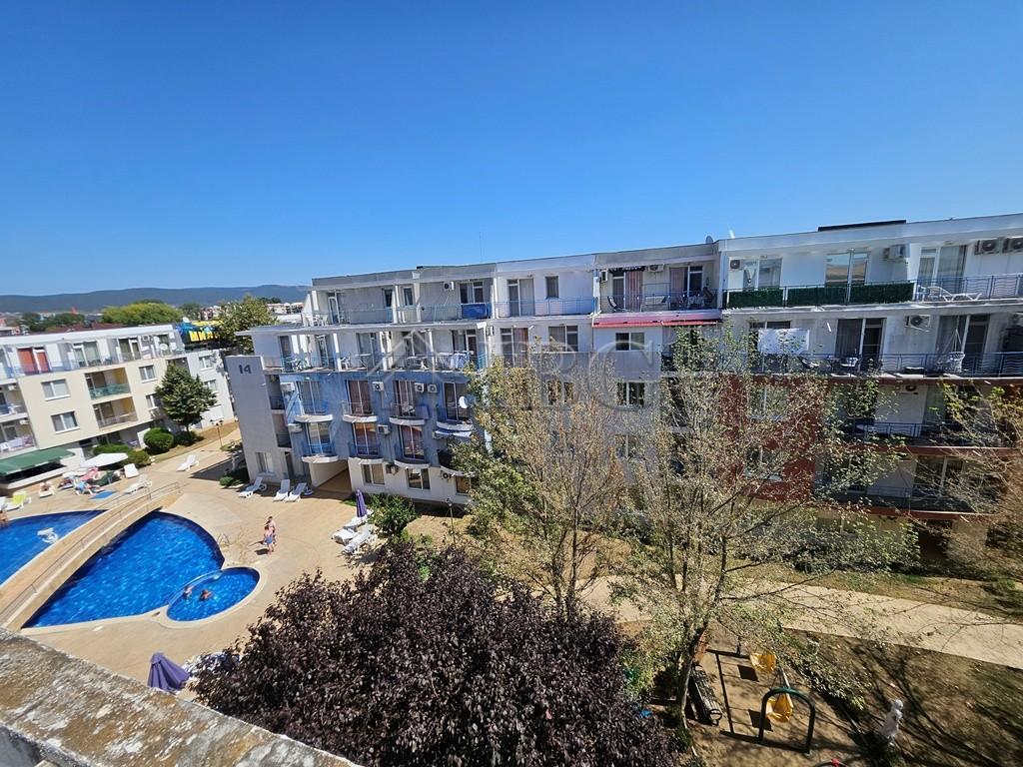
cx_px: 512
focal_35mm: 13
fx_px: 384
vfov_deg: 89.9
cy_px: 384
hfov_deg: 106.2
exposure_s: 1/1614
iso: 32
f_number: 2.2
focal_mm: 1.7
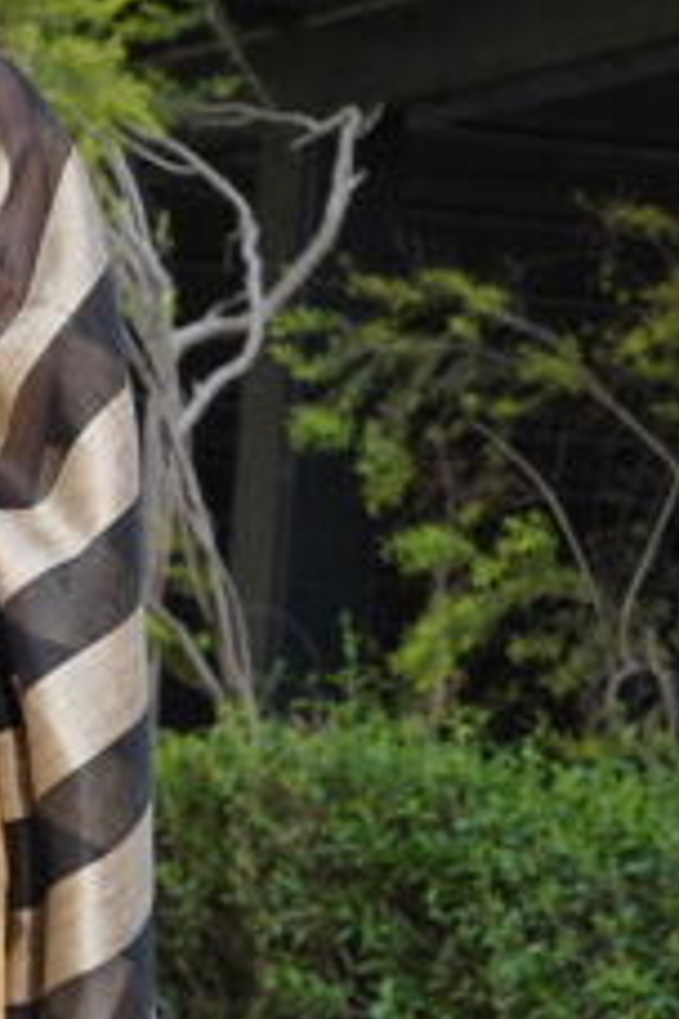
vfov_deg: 5.1
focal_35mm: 405
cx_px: -293
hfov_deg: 3.4
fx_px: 11457
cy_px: 460
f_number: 10
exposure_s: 1/100
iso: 500
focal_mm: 90
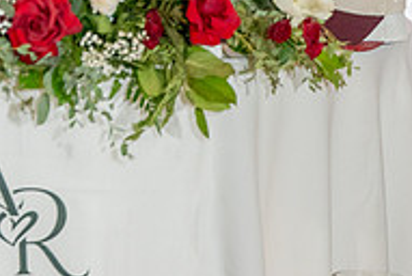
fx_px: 3507
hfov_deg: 6.7
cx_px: -116
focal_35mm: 306
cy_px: -100
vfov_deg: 4.5
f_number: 2.8
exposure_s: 1/320
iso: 1600
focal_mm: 101
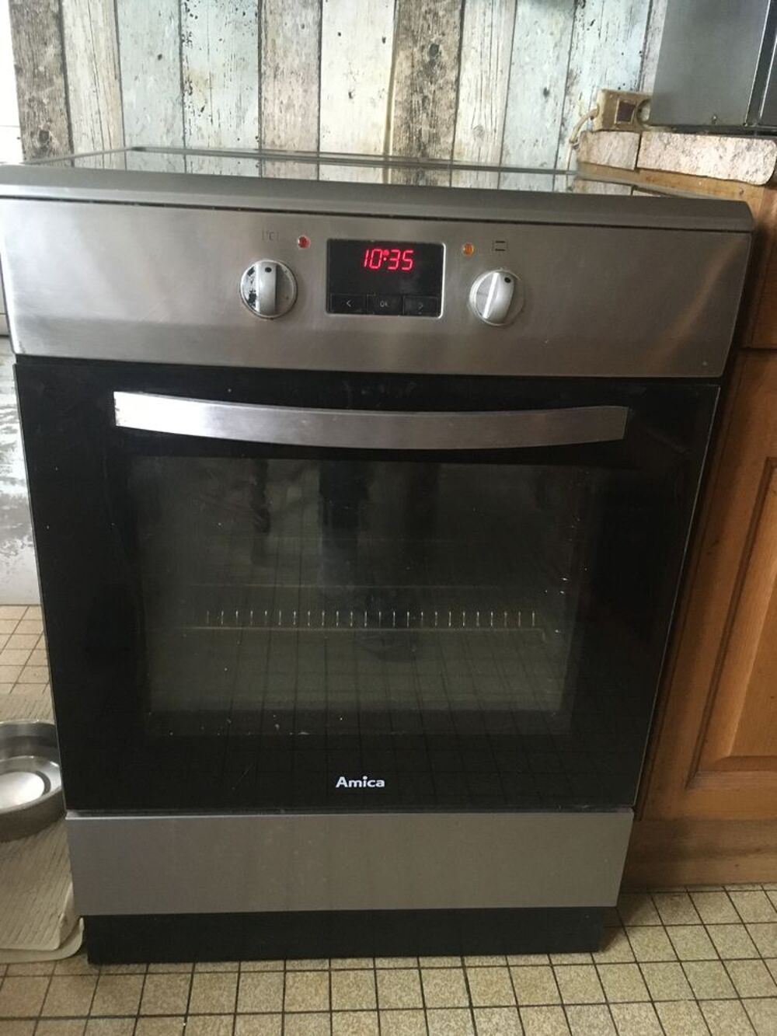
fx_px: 868
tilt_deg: -24.5
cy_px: 518
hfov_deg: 48.2
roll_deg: -5.9
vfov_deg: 61.7
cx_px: 388
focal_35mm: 29
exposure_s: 1/17
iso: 250
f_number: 2.2
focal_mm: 4.15
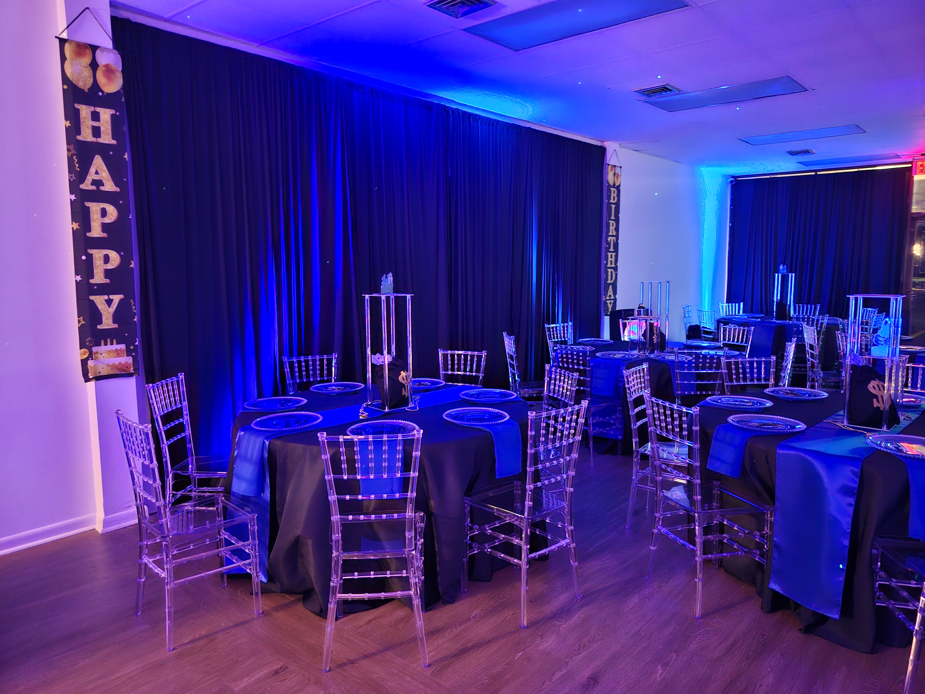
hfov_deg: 73.9
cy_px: 347
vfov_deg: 58.9
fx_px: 615
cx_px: 462
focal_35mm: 23
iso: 1600
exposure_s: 1/15
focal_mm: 5.54
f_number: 1.8
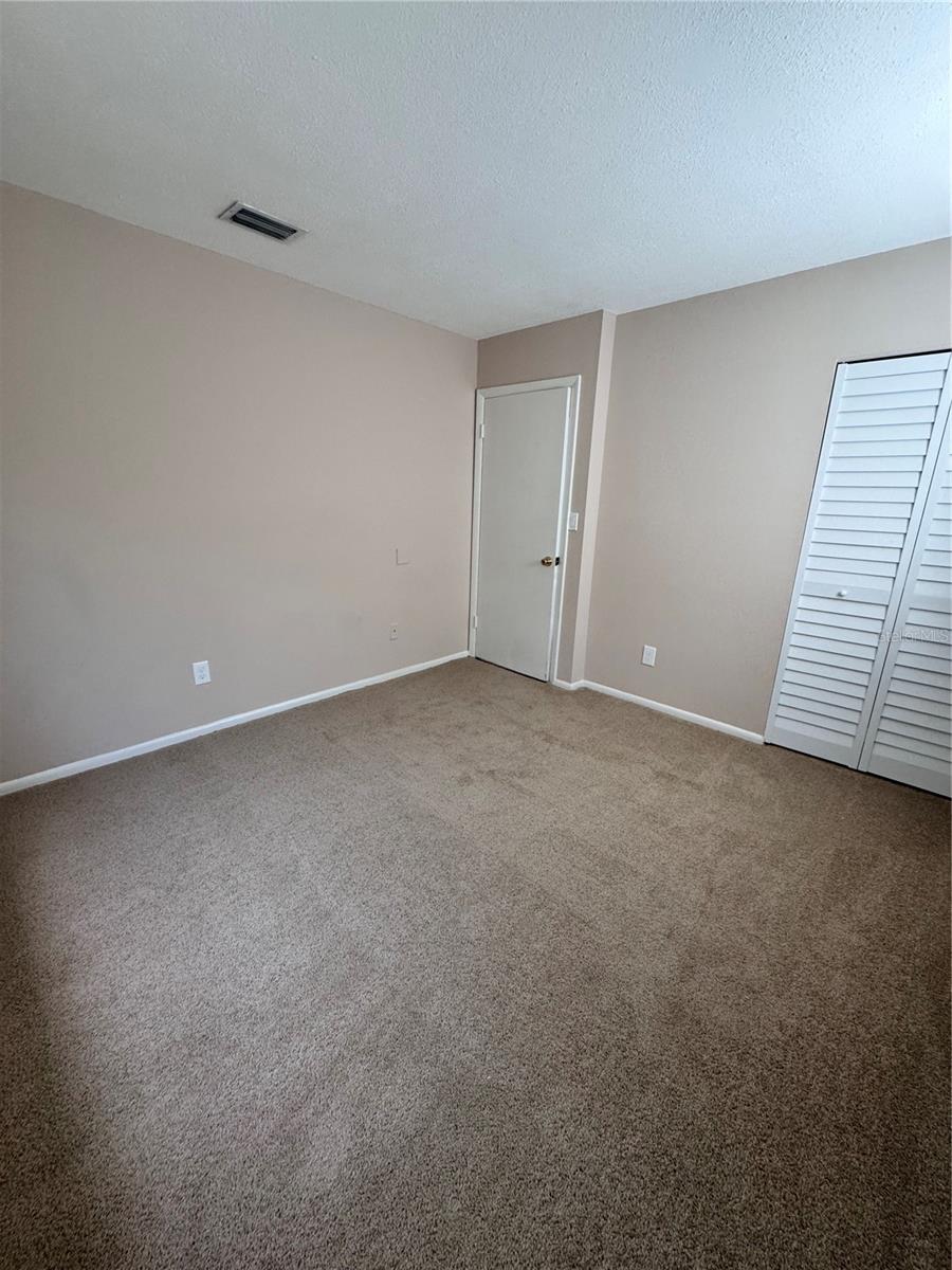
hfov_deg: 85.7
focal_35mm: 14
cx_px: 476
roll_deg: -1.4
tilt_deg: -16.1
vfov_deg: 102.1
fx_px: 513
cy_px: 635
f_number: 2.2
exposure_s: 1/120
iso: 320
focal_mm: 2.22
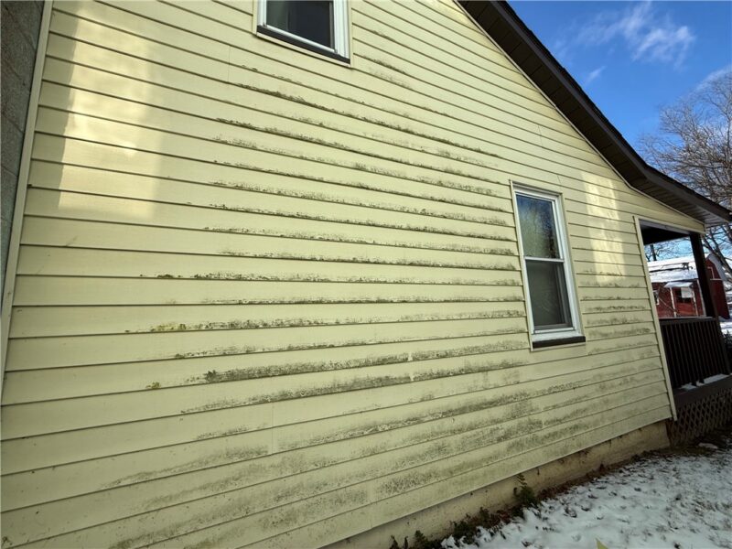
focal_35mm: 14
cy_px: 274
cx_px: 366
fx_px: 296
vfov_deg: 85.7
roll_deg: +2.4
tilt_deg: +8.0
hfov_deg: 102.1
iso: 50
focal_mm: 2.22
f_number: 2.2
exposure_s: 1/1285
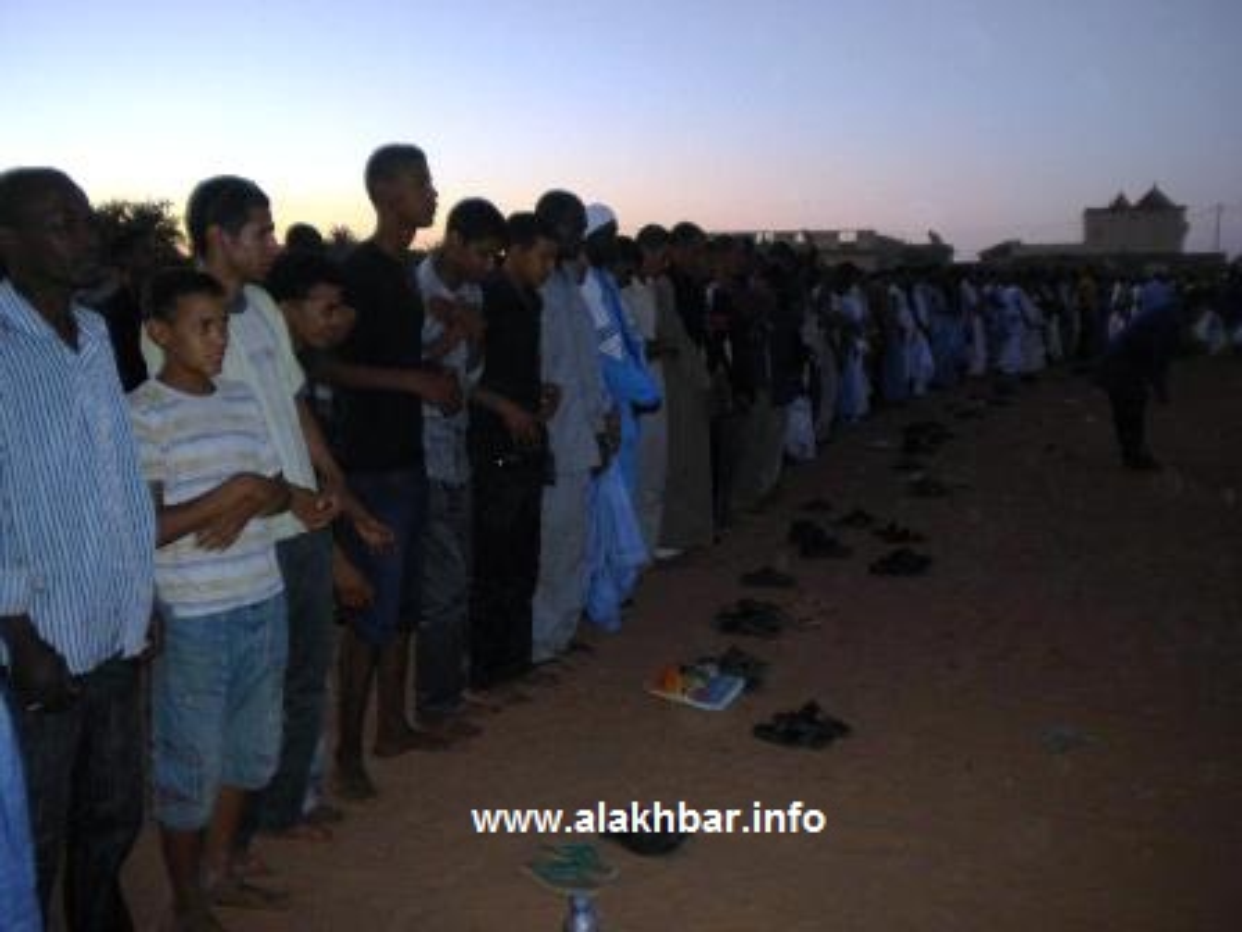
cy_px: 466
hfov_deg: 52.6
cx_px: 621
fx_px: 1256
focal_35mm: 35
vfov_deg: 40.7
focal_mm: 6.3
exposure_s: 1/30
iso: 100
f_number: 3.1
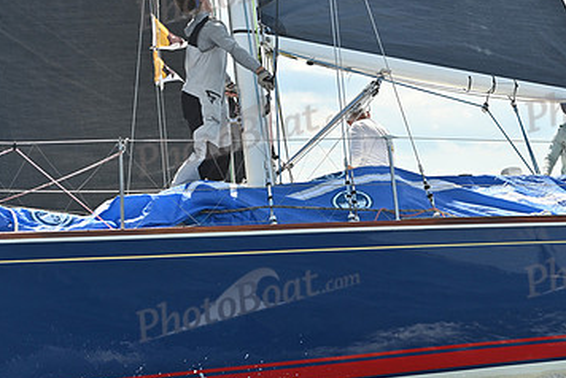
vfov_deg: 12.0
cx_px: 444
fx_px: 1794
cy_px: 196
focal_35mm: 114
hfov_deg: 17.8
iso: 250
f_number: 6.3
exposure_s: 1/1250
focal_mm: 70
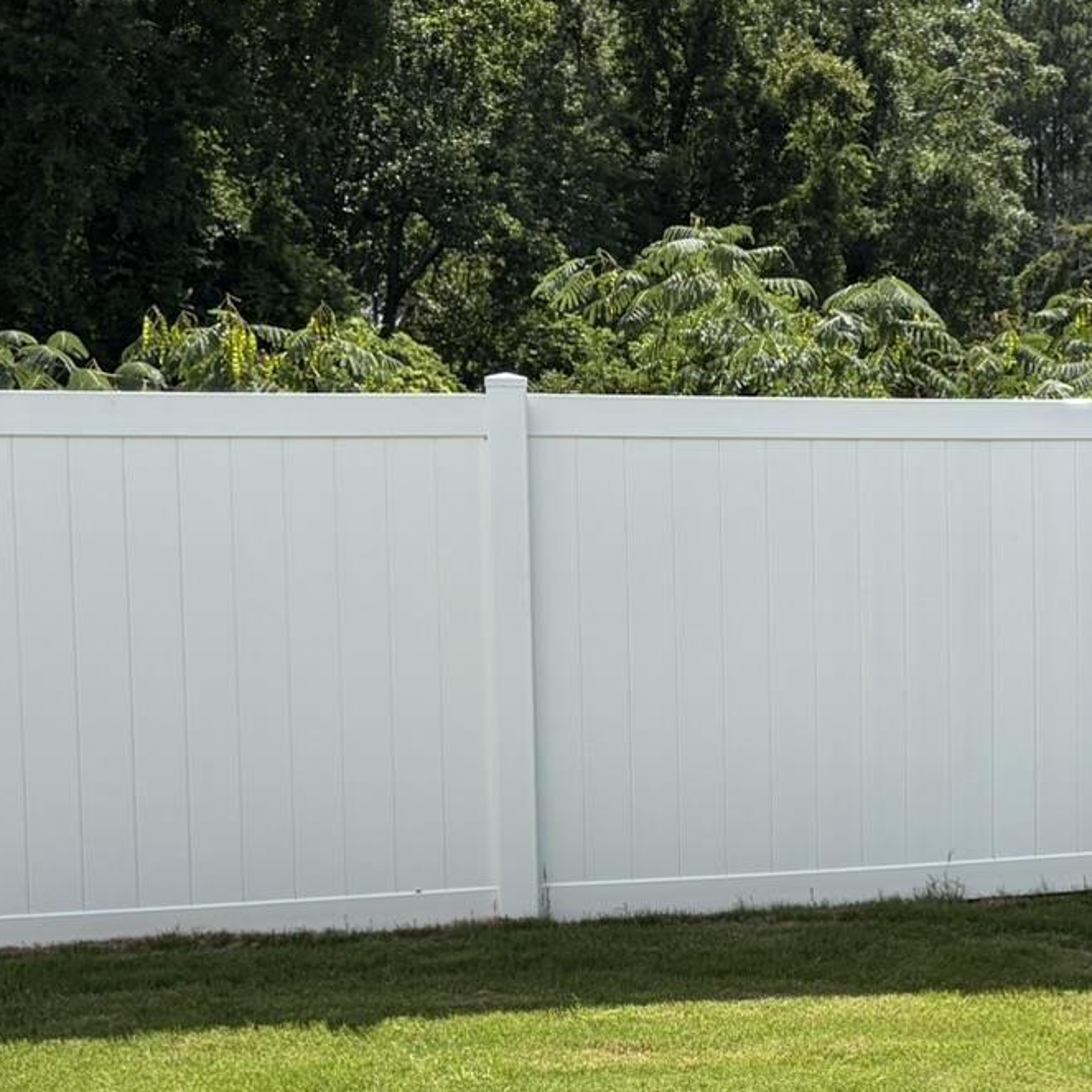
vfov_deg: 24.3
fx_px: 2534
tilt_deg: -4.6
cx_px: 1426
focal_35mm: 71
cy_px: 611
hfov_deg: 21.9
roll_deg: +0.0
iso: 50
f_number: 1.6
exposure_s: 1/2451
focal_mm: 5.96
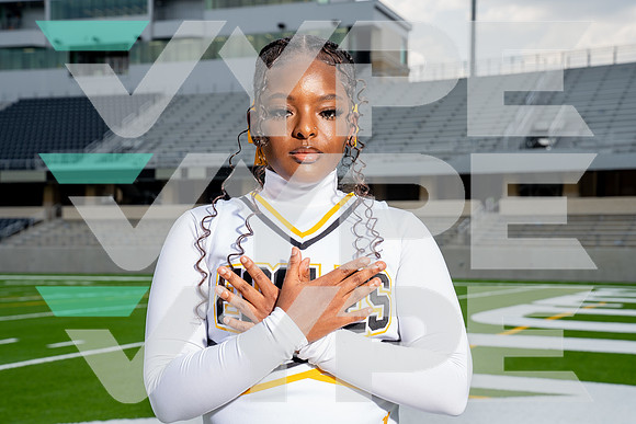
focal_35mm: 58
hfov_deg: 34.5
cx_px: 318
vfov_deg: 23.4
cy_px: 212
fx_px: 1025
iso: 100
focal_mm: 57
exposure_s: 1/250
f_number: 8
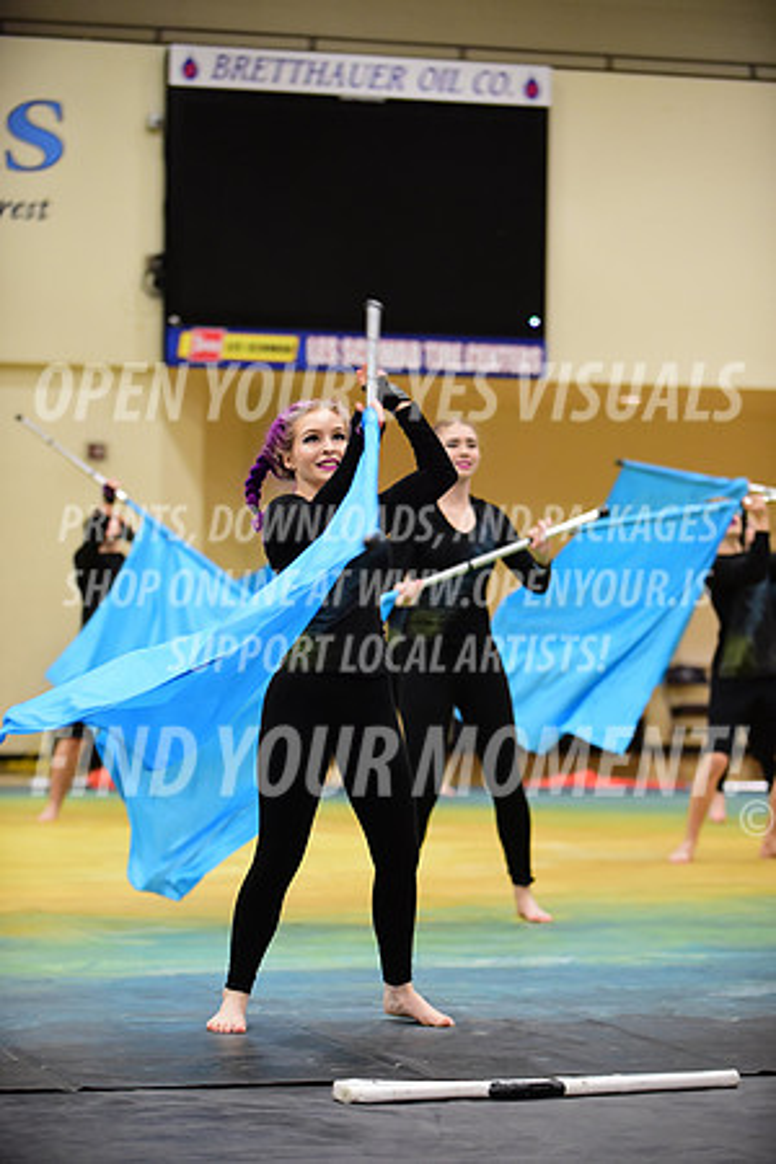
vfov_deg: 18.6
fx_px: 3556
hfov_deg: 12.5
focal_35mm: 110
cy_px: 582
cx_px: 388
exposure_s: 1/320
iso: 3200
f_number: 2.8
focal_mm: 110
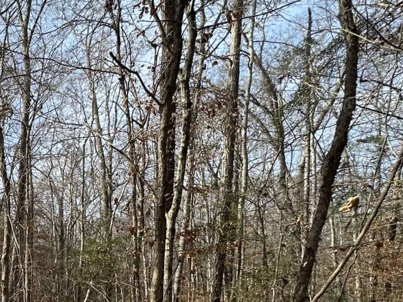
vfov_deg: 33.0
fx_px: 454
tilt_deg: +0.3
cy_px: 317
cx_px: -111
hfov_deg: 34.8
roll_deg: -3.0
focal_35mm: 39
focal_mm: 2.22
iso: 40
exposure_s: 1/424
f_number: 2.2
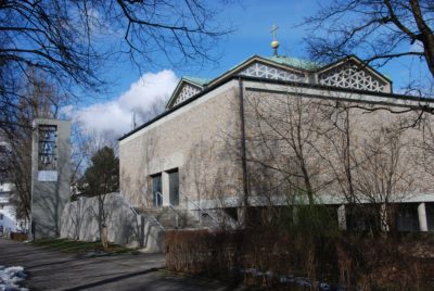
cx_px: 217
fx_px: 471
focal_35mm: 39
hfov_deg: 49.5
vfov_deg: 34.3
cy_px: 146
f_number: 6.3
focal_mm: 26
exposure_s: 1/320
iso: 100
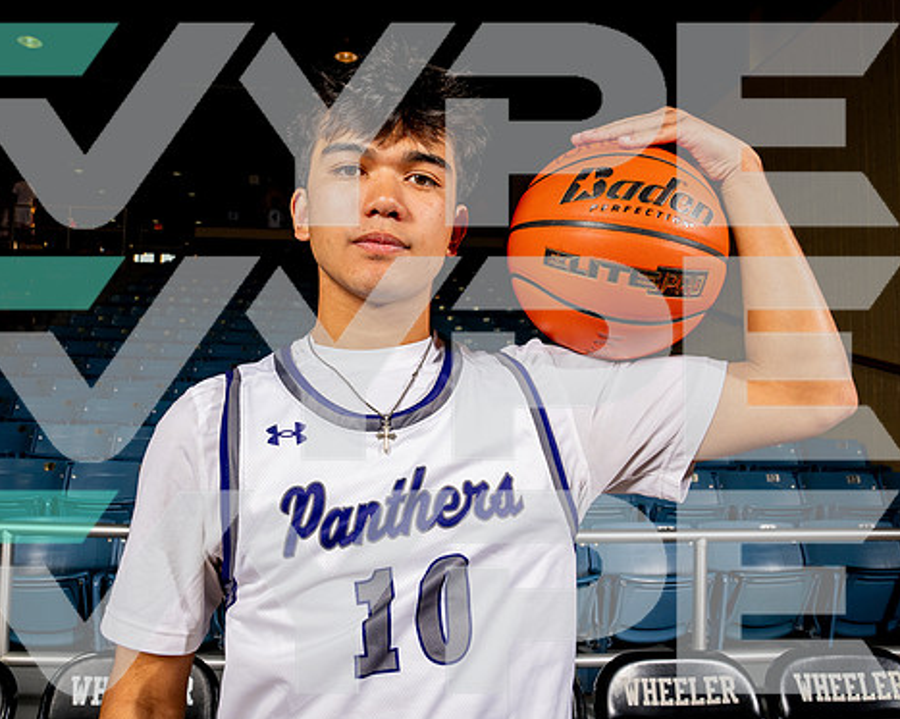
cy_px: 360
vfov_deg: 51.5
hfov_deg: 62.2
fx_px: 745
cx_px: 414
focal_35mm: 28
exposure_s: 1/125
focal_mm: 24
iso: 250
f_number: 7.1
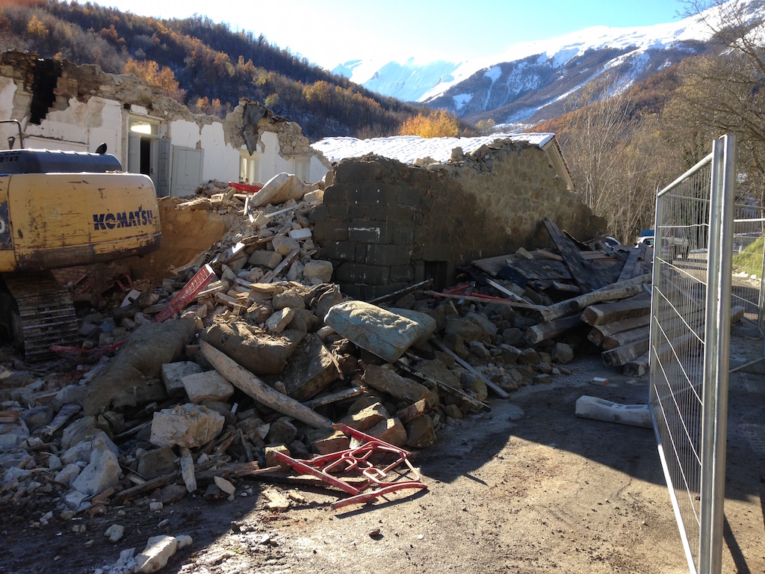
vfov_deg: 42.9
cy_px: 287
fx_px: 729
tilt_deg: -5.4
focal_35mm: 33
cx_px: 382
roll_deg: -2.7
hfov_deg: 55.4
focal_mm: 4.12
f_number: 2.4
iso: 50
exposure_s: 1/570
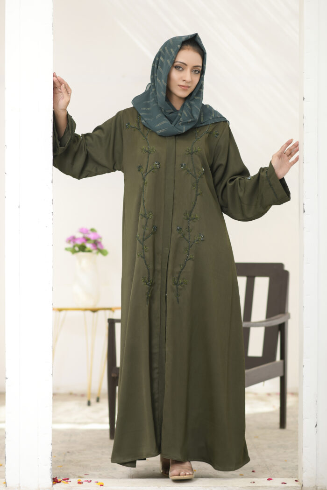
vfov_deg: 23.9
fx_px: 1158
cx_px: 164
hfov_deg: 16.1
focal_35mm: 85
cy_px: 245
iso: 80
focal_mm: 85
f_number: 2.8
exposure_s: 1/200
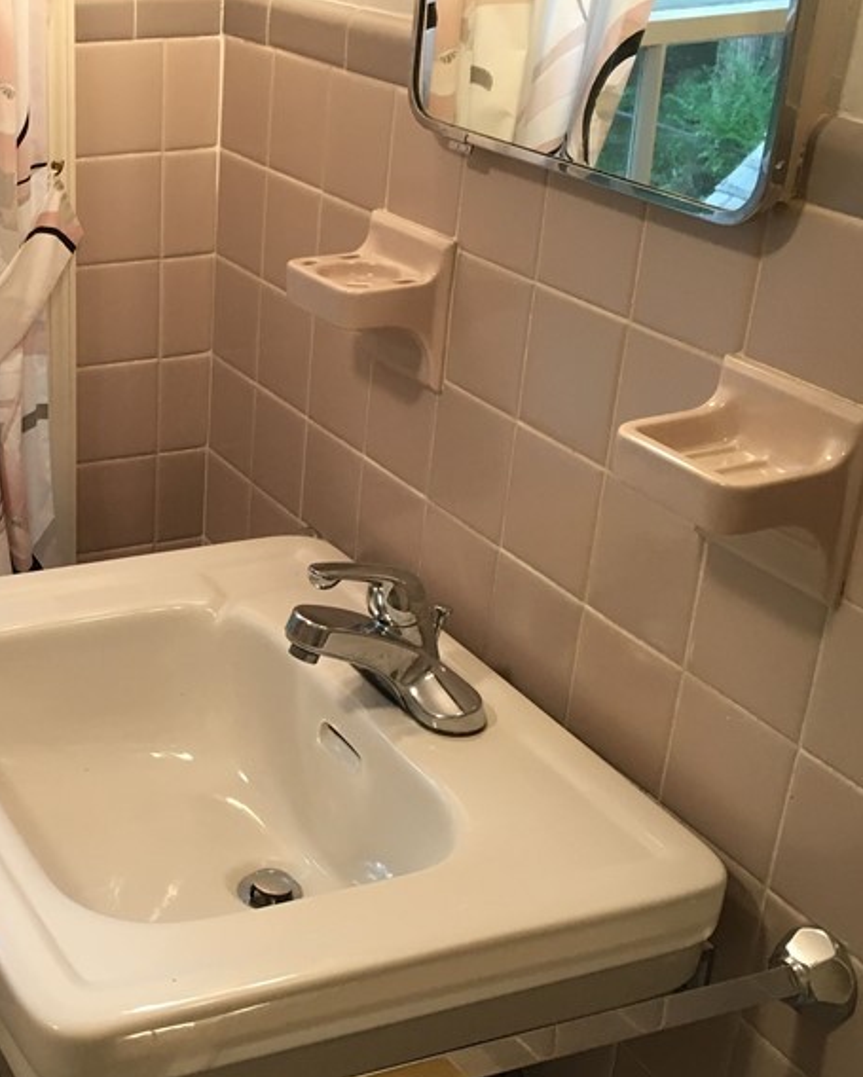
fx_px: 1627
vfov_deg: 36.6
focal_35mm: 51
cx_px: 74
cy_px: 592
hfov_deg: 28.5
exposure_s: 1/30
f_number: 2.2
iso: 80
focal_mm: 4.15
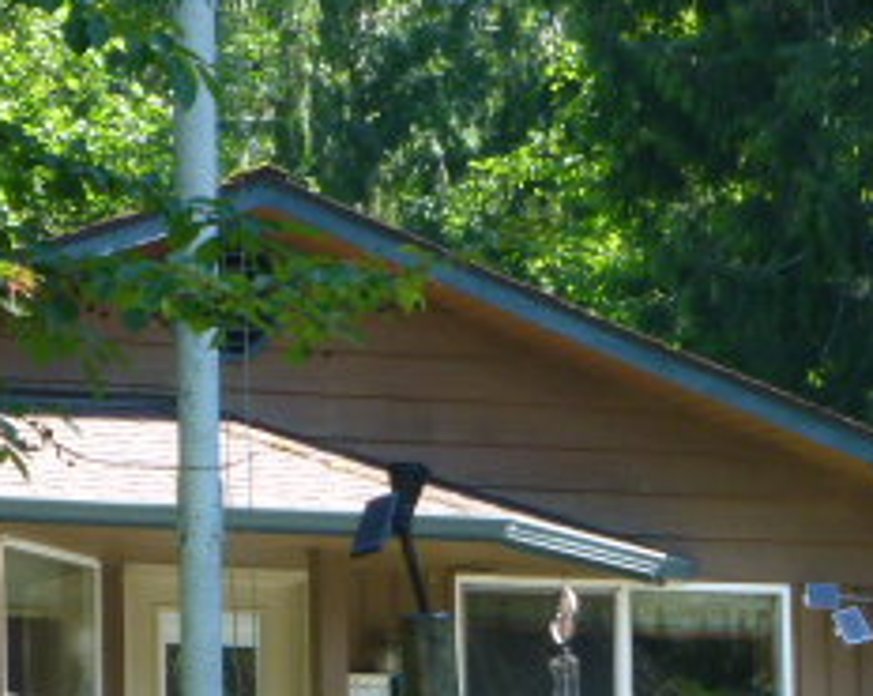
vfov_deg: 5.0
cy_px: 613
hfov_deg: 6.2
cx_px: 139
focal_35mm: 310
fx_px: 8000
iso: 250
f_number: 5.3
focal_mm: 20.6
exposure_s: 1/160
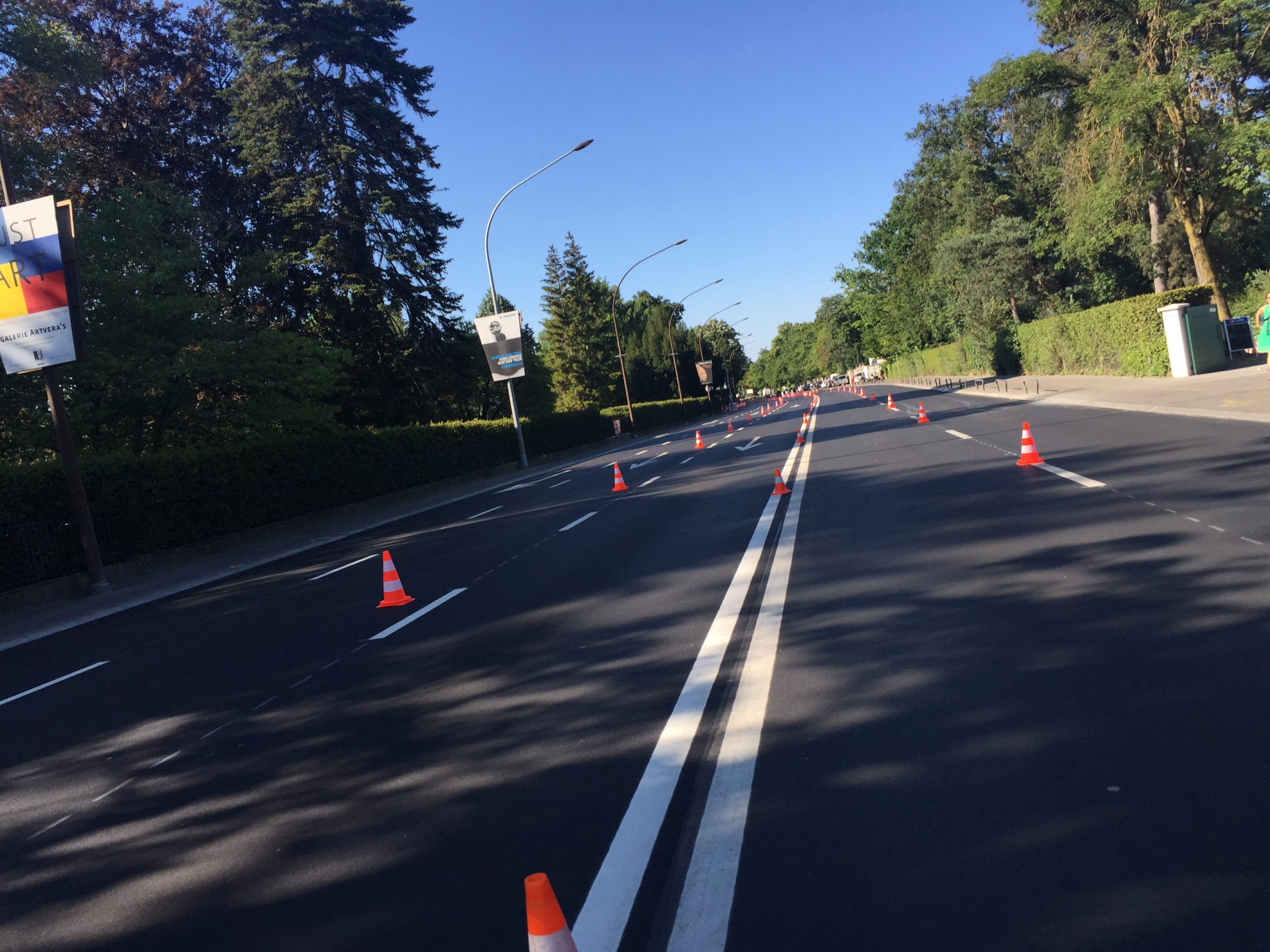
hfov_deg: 61.7
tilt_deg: +1.3
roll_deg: +8.1
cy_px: 476
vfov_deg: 48.2
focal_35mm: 29
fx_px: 1064
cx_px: 635
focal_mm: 4.15
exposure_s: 1/964
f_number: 2.2
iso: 32
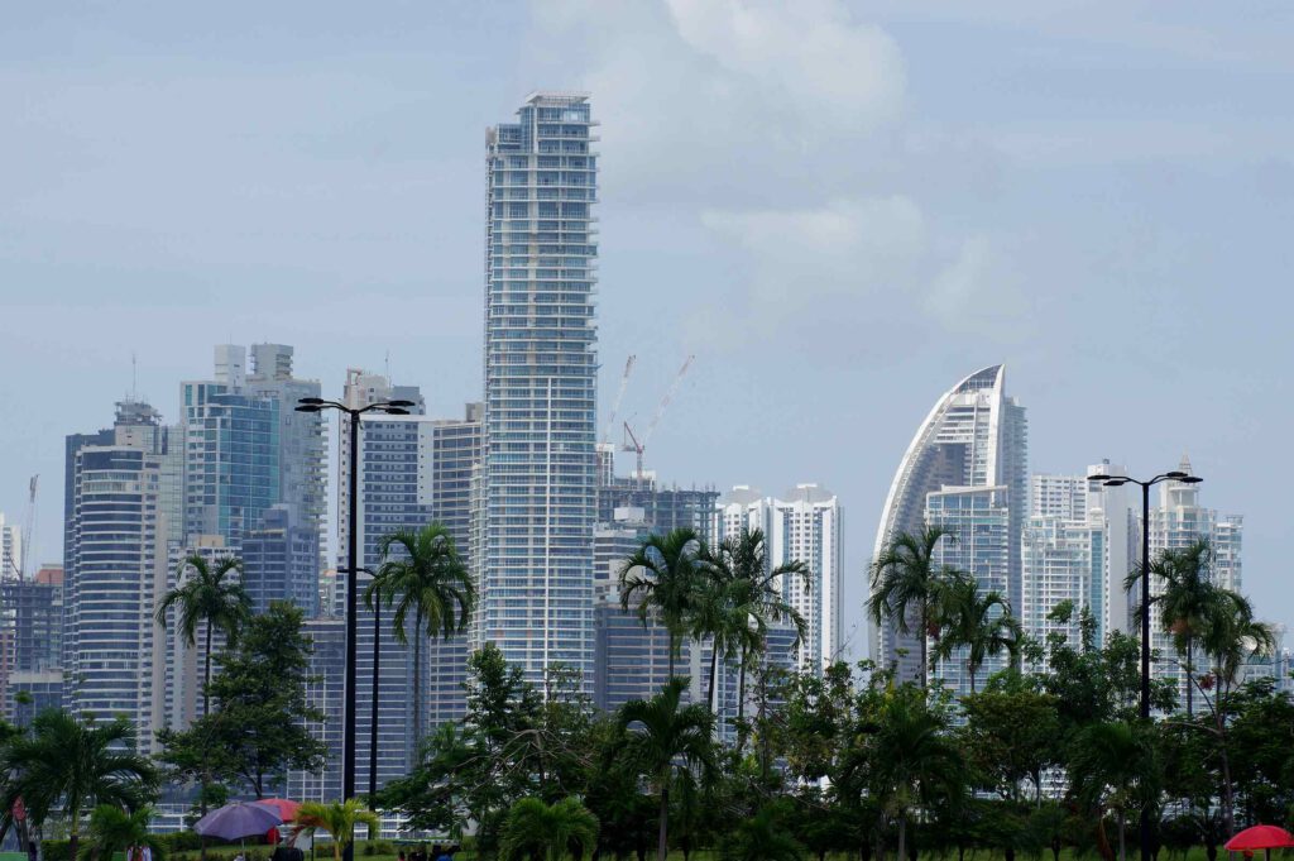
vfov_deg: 6.8
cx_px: 647
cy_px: 430
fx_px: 7255
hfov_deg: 10.2
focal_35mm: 202
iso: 200
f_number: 11
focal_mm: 135
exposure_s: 1/320
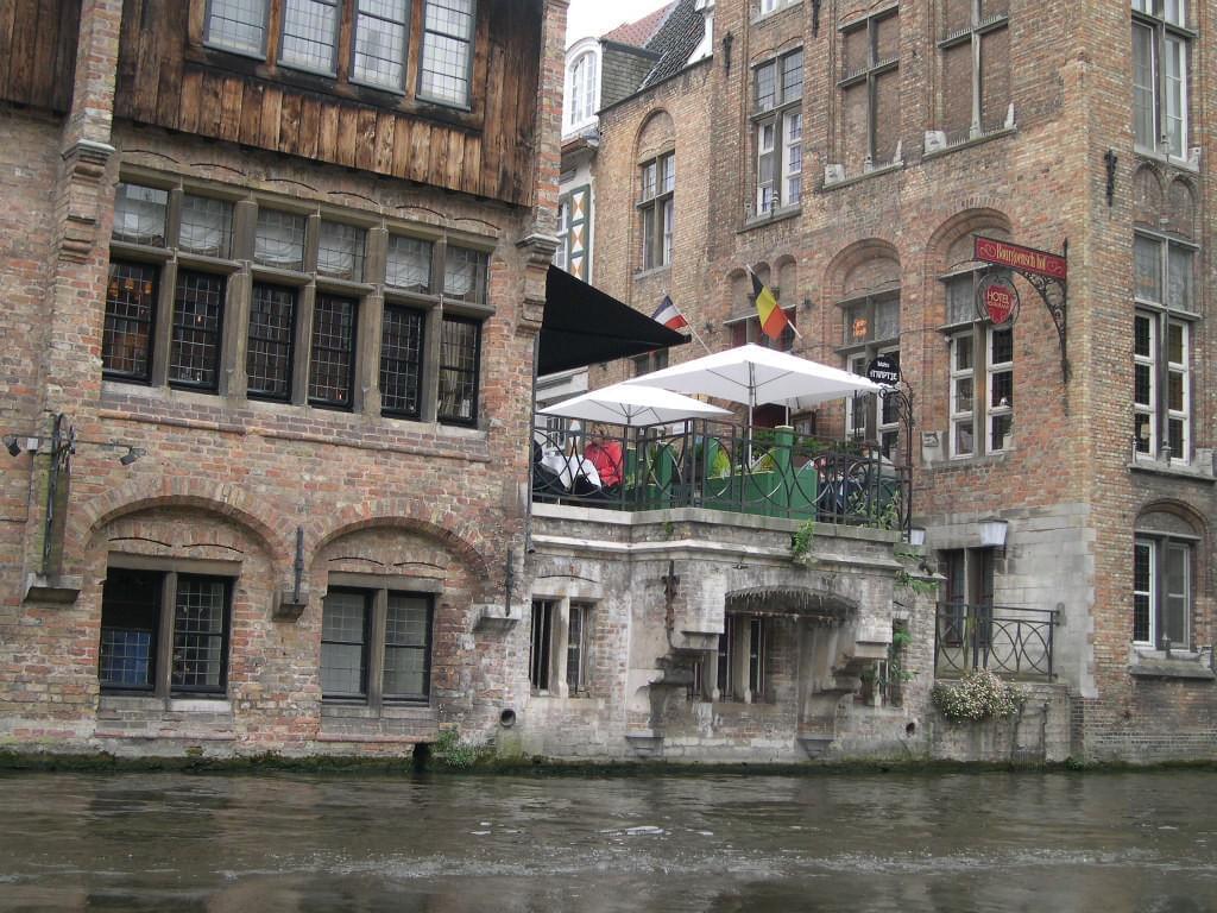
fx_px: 1652
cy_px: 456
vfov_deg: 30.9
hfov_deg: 40.4
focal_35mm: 47
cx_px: 608
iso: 100
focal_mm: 10.1
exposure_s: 1/213
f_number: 3.1
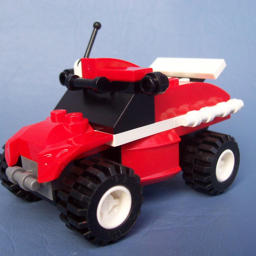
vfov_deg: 38.3
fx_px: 368
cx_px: 118
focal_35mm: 44
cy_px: 128
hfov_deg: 38.3
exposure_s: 1/180
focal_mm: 5.6
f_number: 2.8
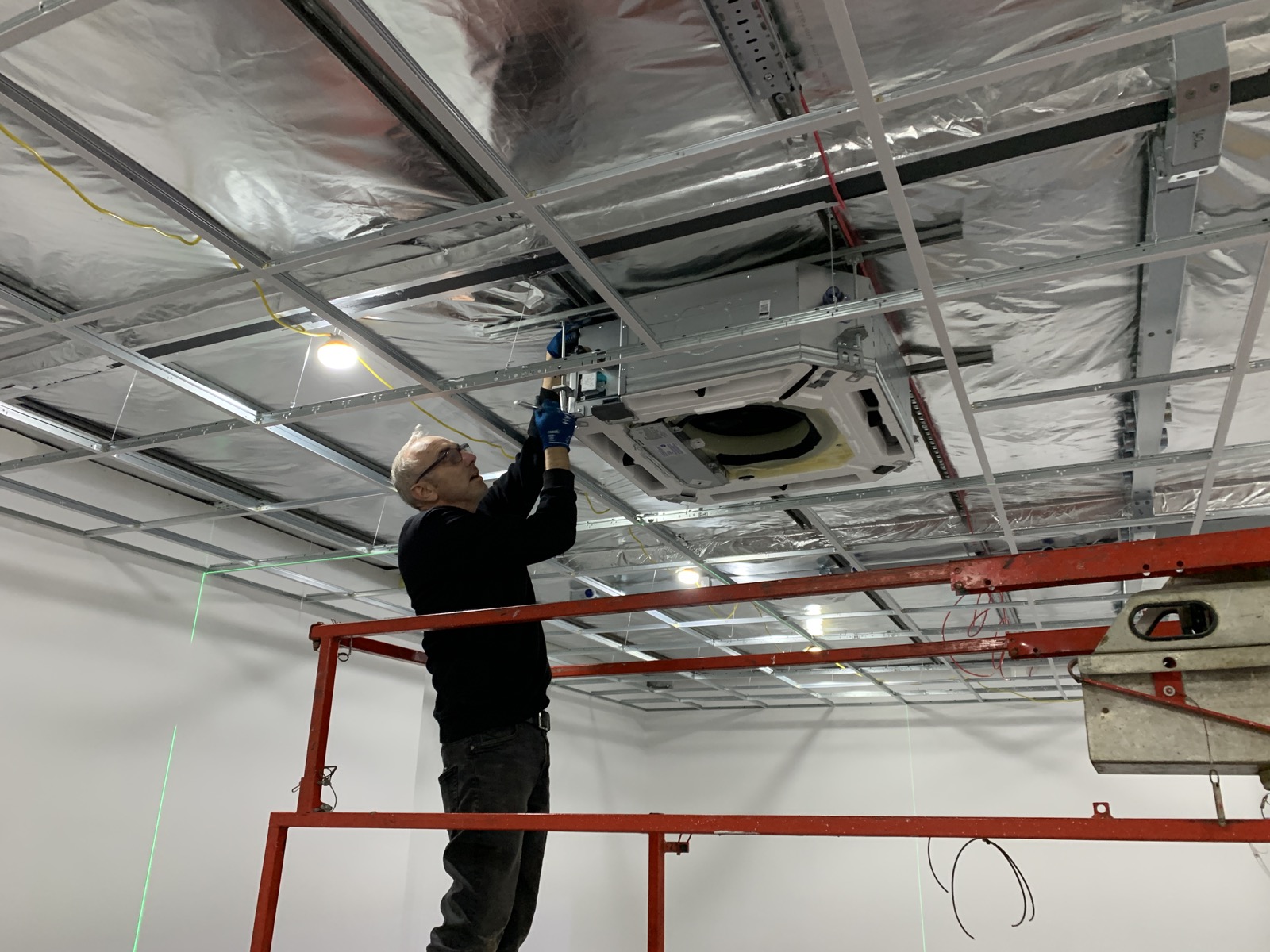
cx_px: 635
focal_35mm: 26
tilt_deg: +19.7
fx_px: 954
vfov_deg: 53.1
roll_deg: -2.7
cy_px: 476
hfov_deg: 67.3
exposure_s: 1/50
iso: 250
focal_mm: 4.25
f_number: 1.8
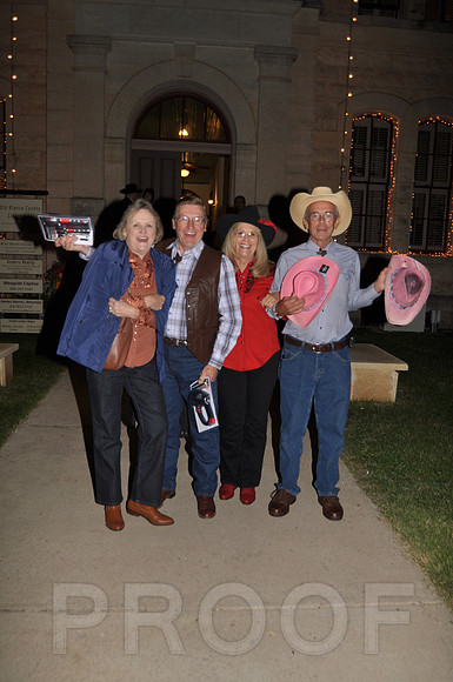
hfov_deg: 39.9
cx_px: 226
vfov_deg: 57.3
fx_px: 625
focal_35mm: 33
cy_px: 341
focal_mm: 22
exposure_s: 1/125
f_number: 3.5
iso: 250
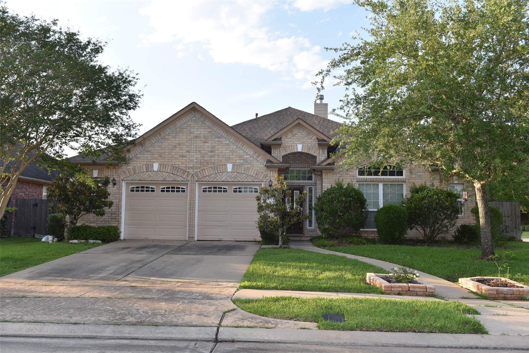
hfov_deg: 58.7
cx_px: 264
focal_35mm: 32
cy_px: 176
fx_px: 470
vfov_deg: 41.1
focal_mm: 32
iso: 100
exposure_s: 1/125
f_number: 5.6
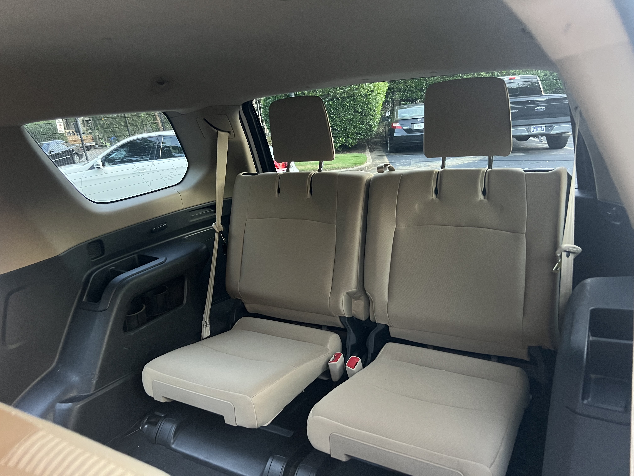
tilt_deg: -18.7
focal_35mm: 26
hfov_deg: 67.3
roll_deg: +7.8
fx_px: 476
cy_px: 238
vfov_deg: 53.1
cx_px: 317
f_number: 1.5
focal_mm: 5.7
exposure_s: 1/40
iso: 640
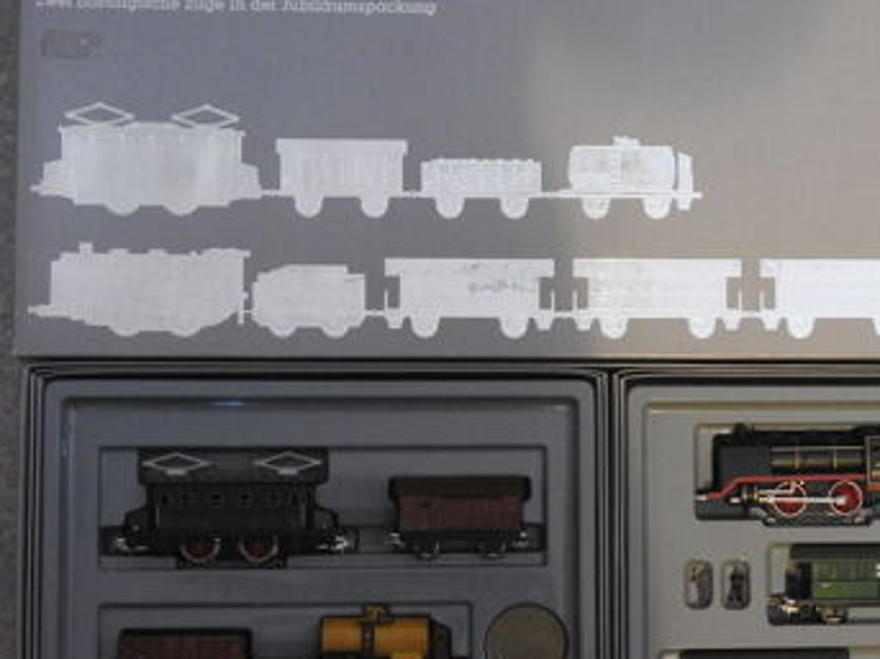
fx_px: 1957
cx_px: 590
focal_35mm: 77
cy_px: 374
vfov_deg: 19.1
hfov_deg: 25.2
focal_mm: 9.9
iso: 800
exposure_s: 1/5
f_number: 4
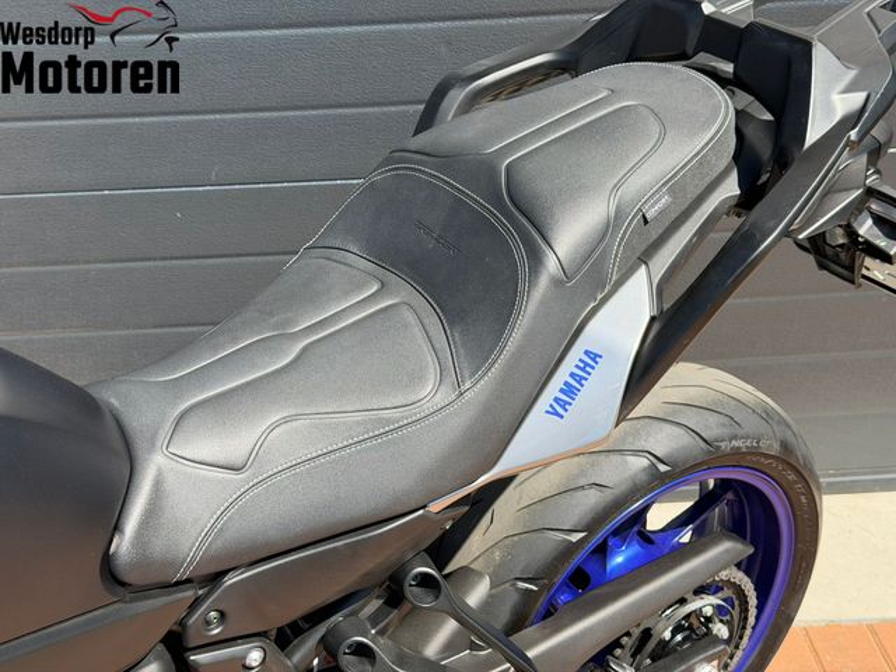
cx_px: 448
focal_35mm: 48
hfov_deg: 39.7
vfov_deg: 30.3
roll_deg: +4.0
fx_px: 1242
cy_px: 336
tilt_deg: -28.9
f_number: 1.78
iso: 100
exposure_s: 1/1980
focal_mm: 6.76
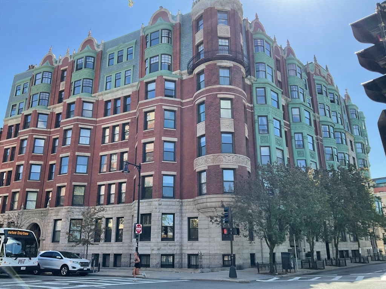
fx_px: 323
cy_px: 144
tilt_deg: +19.5
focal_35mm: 29
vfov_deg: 48.2
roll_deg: +0.4
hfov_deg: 61.7
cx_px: 193
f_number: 1.8
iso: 16
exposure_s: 1/519
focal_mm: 3
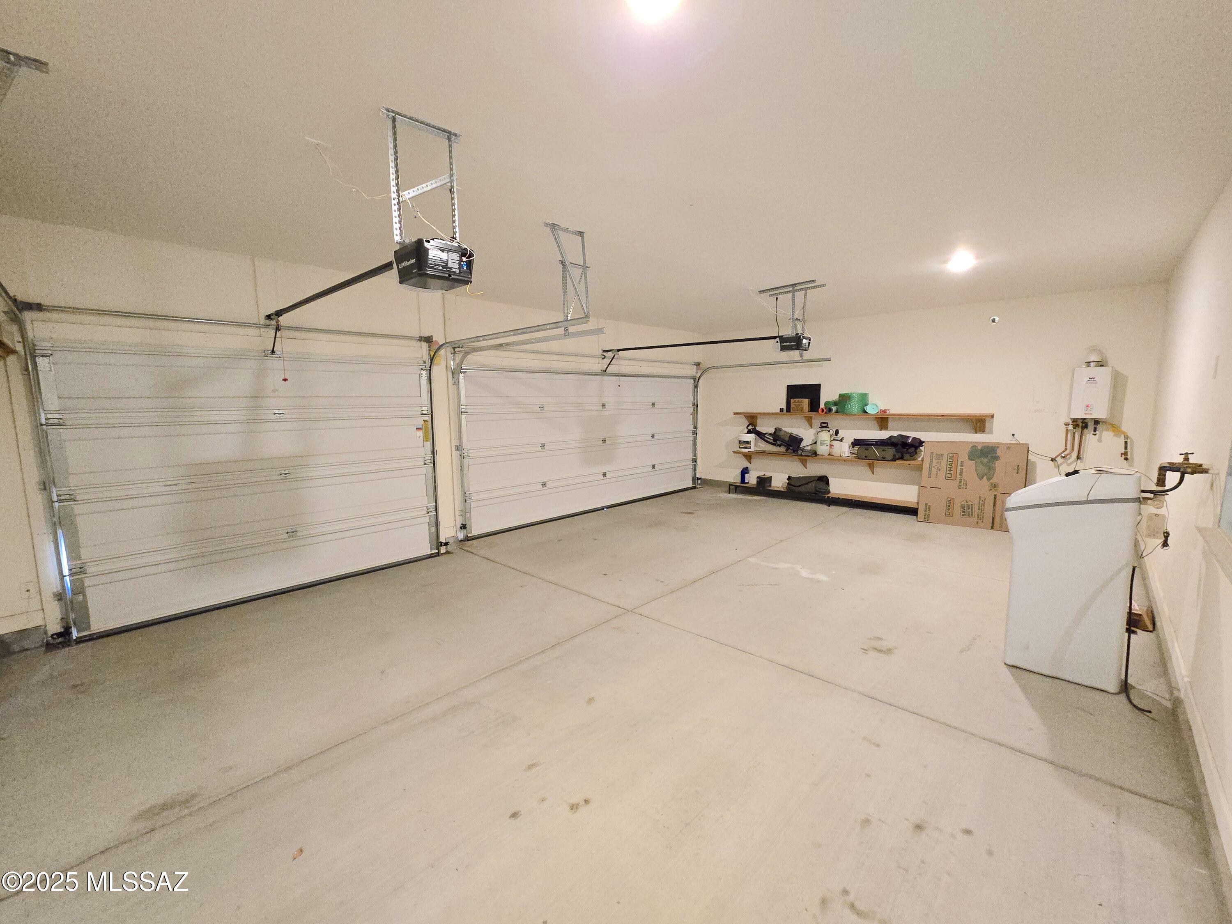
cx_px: 616
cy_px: 462
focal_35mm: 13
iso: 1250
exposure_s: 1/60
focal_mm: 2.2
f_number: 2.2
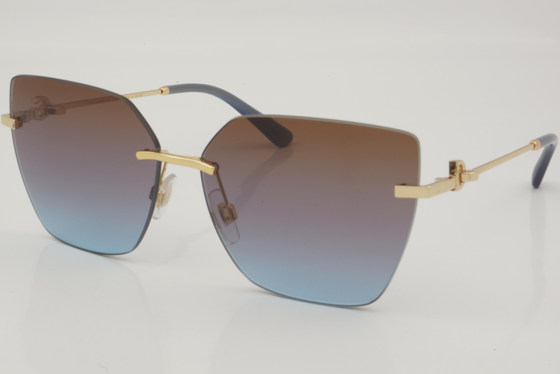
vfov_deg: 18.2
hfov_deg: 27.0
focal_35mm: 75
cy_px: 187
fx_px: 1167
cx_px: 280
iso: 100
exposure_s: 1/3
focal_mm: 50
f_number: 32
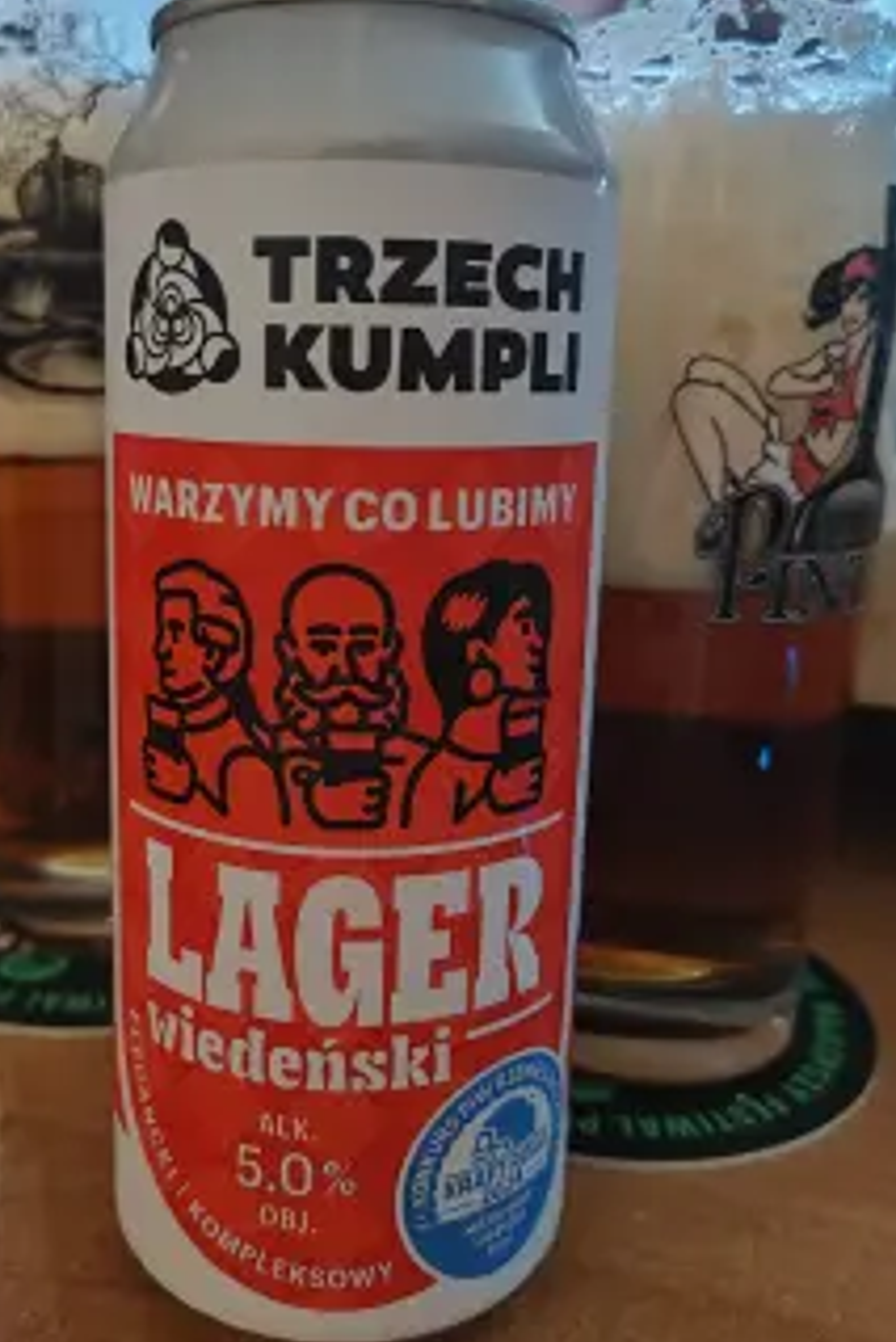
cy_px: 568
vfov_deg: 61.6
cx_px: 366
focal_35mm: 30
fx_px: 1119
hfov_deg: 43.5
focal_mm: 5.56
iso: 597
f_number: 1.88
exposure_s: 1/12
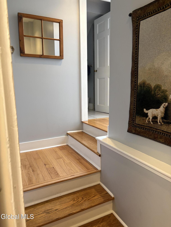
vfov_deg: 67.3
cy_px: 114
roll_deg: +0.3
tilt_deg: -9.4
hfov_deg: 53.1
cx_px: 86
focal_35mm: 26
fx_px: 171
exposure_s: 1/60
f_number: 1.6
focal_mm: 5.96
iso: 200
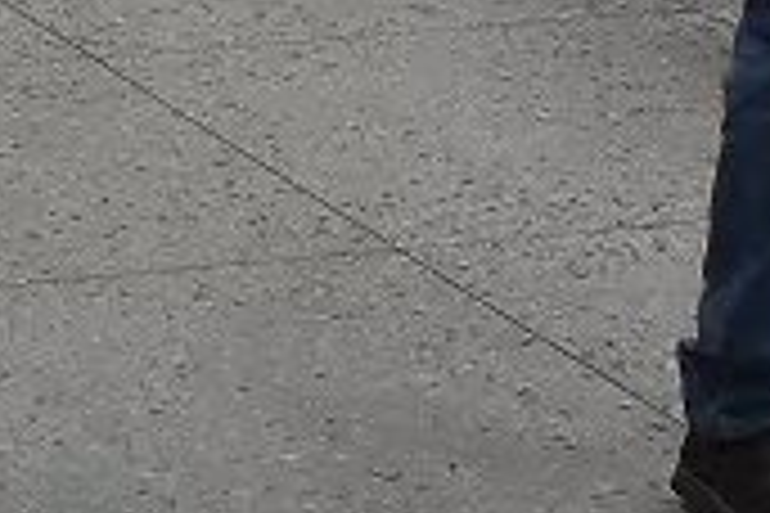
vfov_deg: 6.0
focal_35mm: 226
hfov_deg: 9.1
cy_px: -382
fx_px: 4839
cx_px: 131
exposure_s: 1/640
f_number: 3.8
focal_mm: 23
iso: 3200
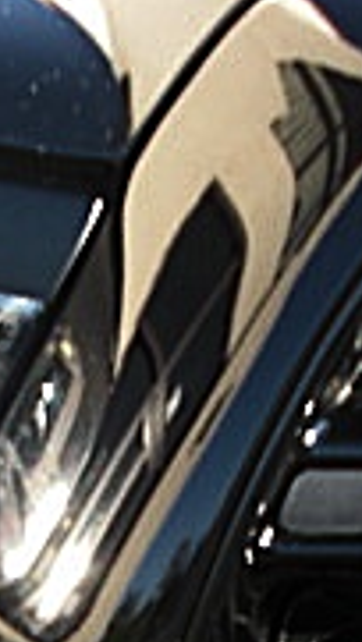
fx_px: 2369
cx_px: 14
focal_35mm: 139
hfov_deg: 8.7
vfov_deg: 15.0
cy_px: 748
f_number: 2.8
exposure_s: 1/80
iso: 50
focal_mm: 6.3
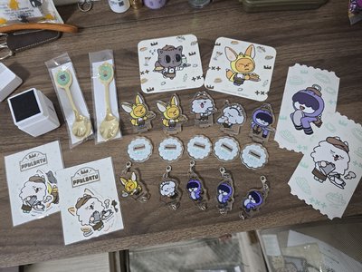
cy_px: 136
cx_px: 181
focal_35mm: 23
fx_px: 241
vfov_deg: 58.9
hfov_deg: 73.9
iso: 200
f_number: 1.7
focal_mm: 6.3
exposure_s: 1/74.6
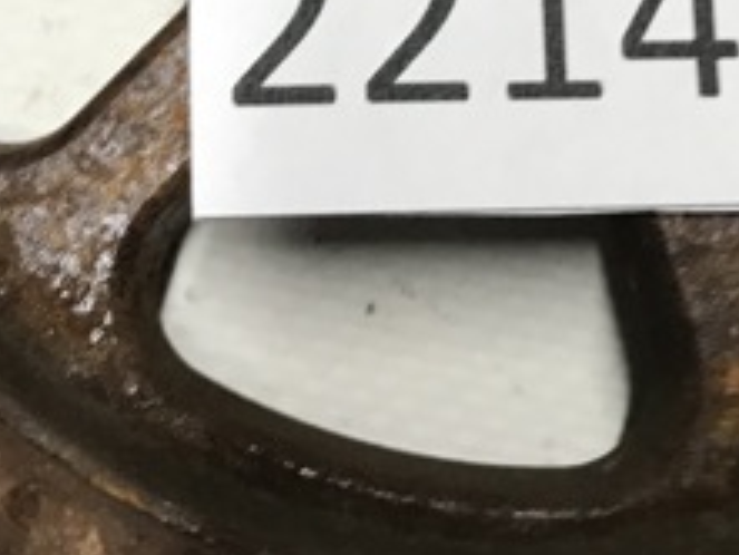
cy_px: -179
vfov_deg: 17.1
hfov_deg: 24.1
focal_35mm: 81
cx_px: 428
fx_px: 1730
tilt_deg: -74.5
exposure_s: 1/33
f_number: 1.8
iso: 32
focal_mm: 3.99
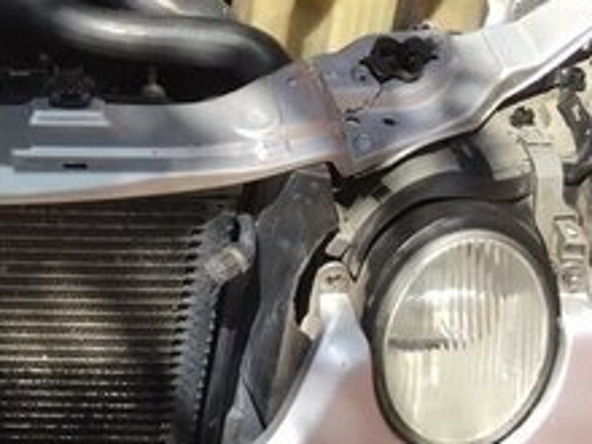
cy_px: -77
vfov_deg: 16.3
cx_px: -148
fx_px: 1488
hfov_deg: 20.8
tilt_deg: -35.6
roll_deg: +1.0
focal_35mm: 87
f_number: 2.2
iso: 32
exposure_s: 1/638
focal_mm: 4.15
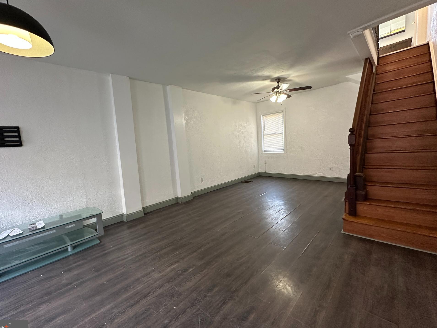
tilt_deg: -5.0
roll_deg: +4.3
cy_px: 163
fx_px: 189
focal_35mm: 15
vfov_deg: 81.8
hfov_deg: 98.0
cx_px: 205
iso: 200
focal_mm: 2.22
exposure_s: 1/60
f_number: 2.2
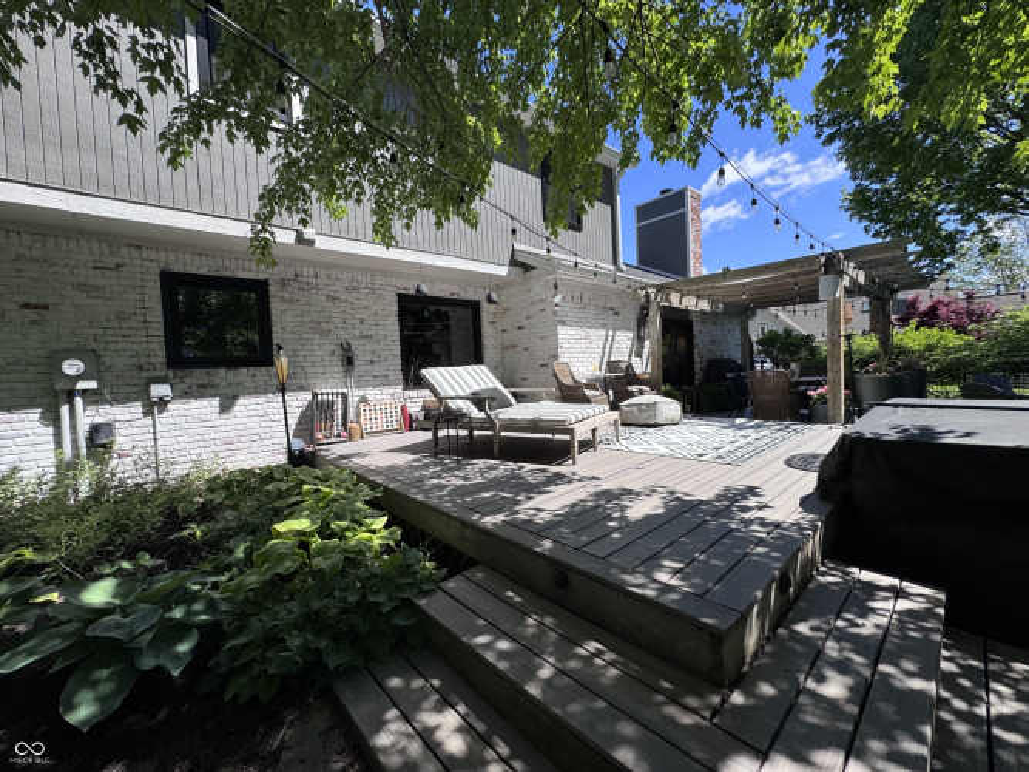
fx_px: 416
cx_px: 514
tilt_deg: -2.8
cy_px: 386
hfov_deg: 102.1
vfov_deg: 85.7
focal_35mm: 14
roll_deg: +2.3
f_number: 2.2
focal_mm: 2.22
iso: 50
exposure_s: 1/1370
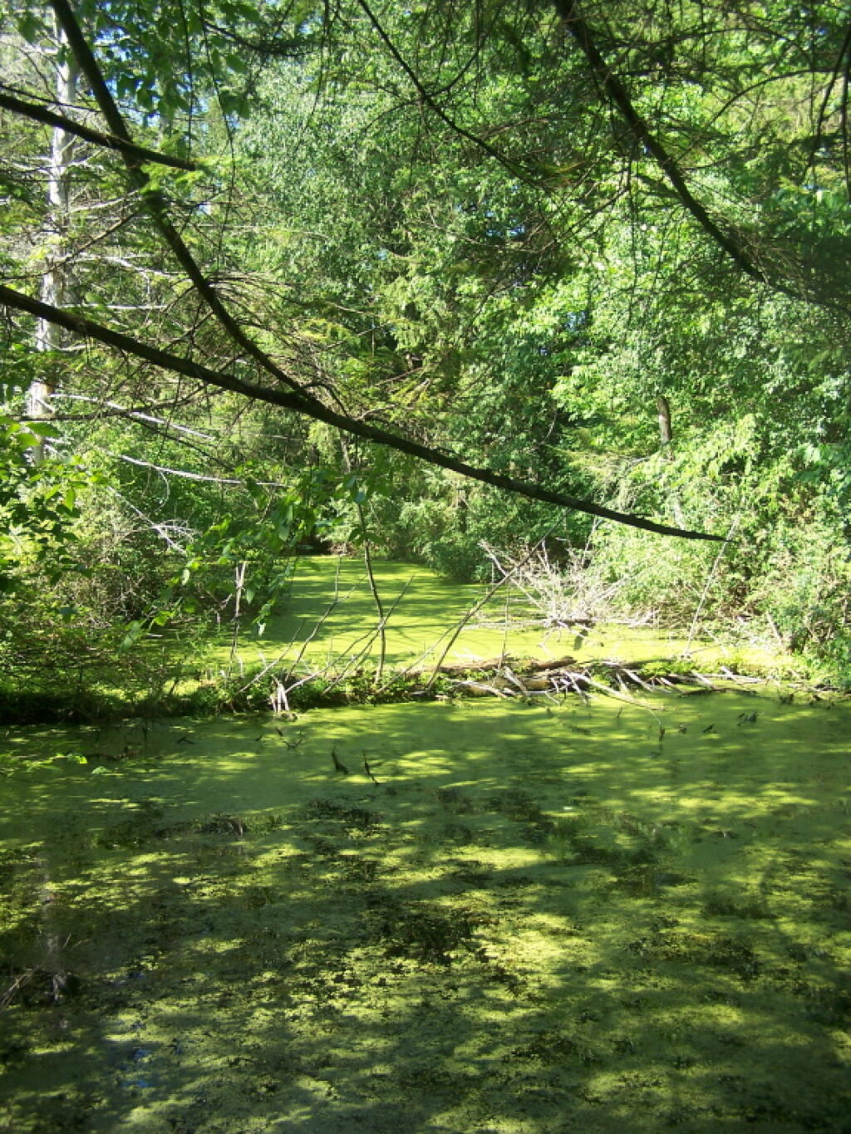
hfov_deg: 37.7
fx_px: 1245
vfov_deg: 49.0
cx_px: 426
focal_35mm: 38
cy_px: 567
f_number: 2.8
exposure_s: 1/200
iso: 80
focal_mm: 6.3
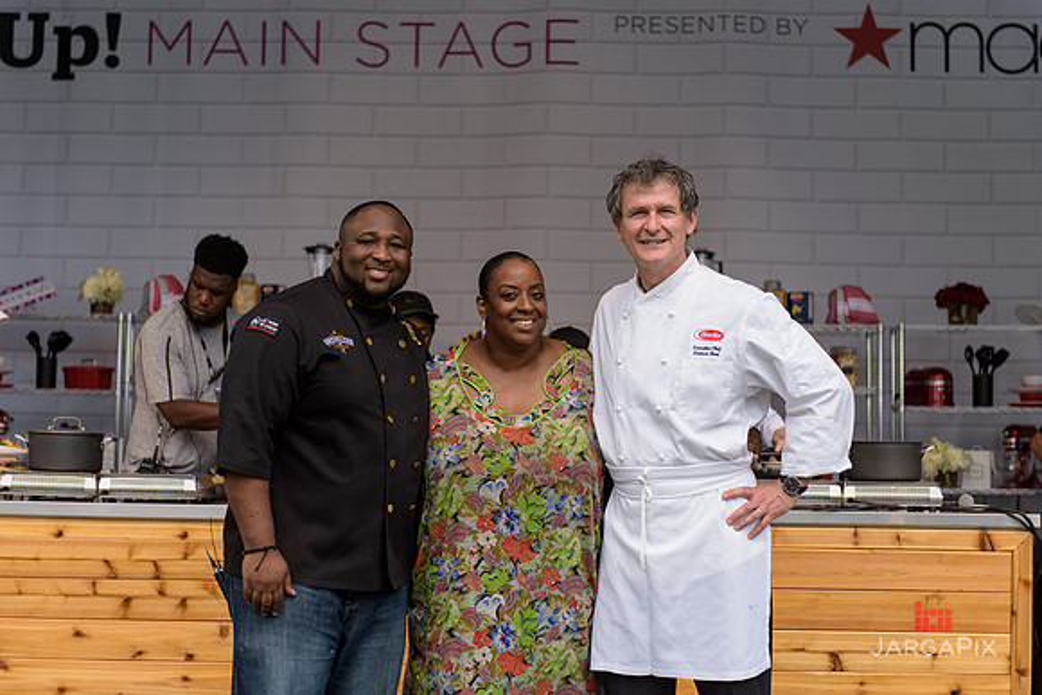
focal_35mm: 70
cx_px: 521
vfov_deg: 19.5
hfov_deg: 28.8
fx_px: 2026
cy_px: 348
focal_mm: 70
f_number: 3.2
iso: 200
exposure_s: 1/1600
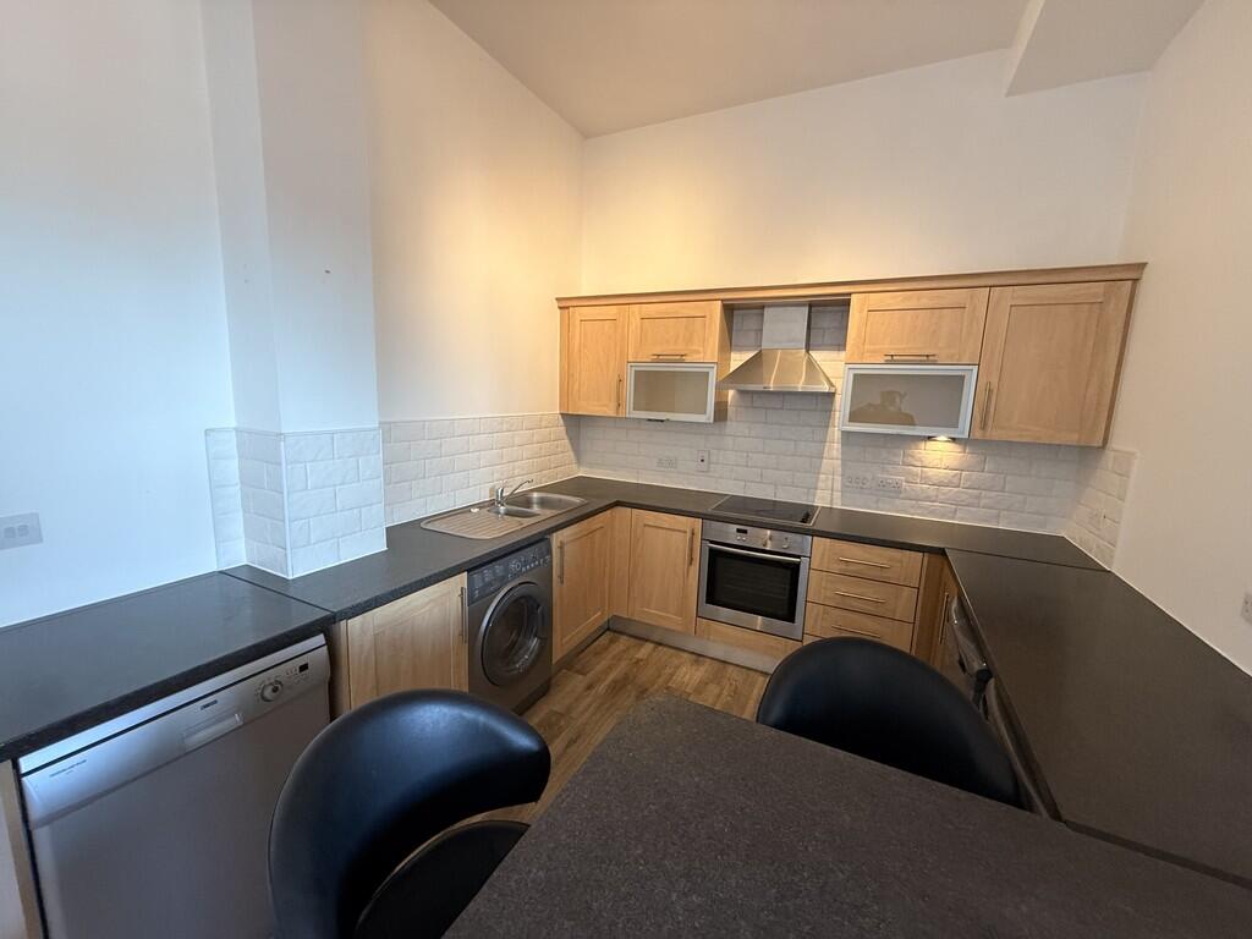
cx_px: 626
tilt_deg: -8.8
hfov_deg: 102.1
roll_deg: -1.8
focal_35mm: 14
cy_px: 470
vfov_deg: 85.7
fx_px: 506
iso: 250
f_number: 2.2
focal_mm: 2.22
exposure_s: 1/50
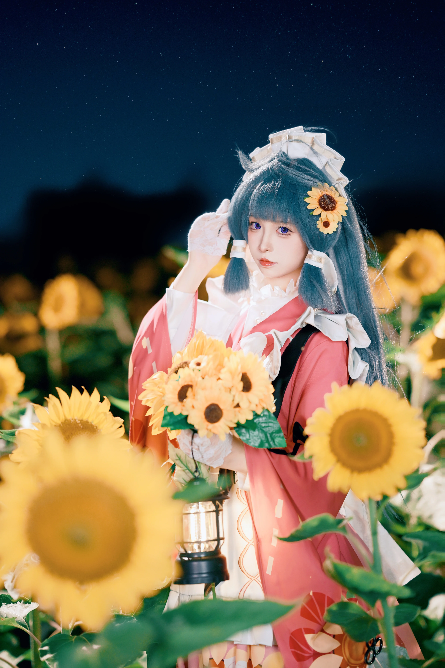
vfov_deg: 23.9
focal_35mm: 85
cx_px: 222
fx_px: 1576
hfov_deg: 16.1
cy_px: 334
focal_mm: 85
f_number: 1.8
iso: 1250
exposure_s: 1/200
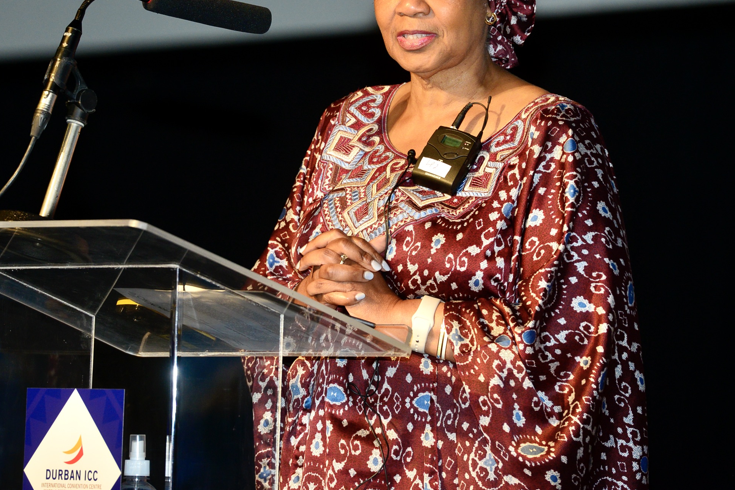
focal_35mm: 311
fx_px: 6352
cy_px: 120
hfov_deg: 6.6
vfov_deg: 4.4
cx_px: 296
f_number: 4
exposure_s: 1/200
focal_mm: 200
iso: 1000
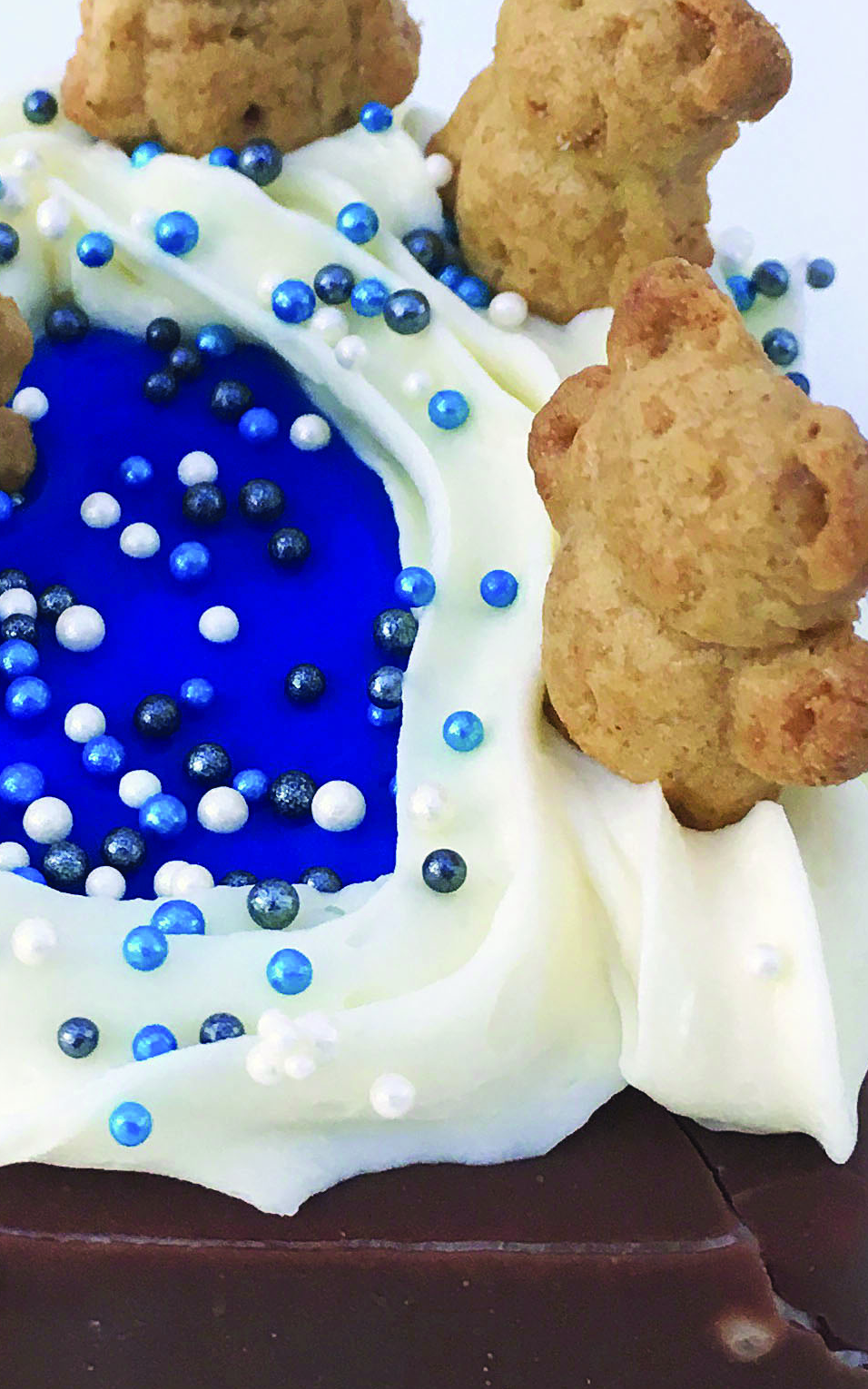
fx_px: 3066
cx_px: 161
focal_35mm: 81
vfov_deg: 25.5
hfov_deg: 16.0
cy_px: 645
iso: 25
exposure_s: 1/40
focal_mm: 4.15
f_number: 2.2
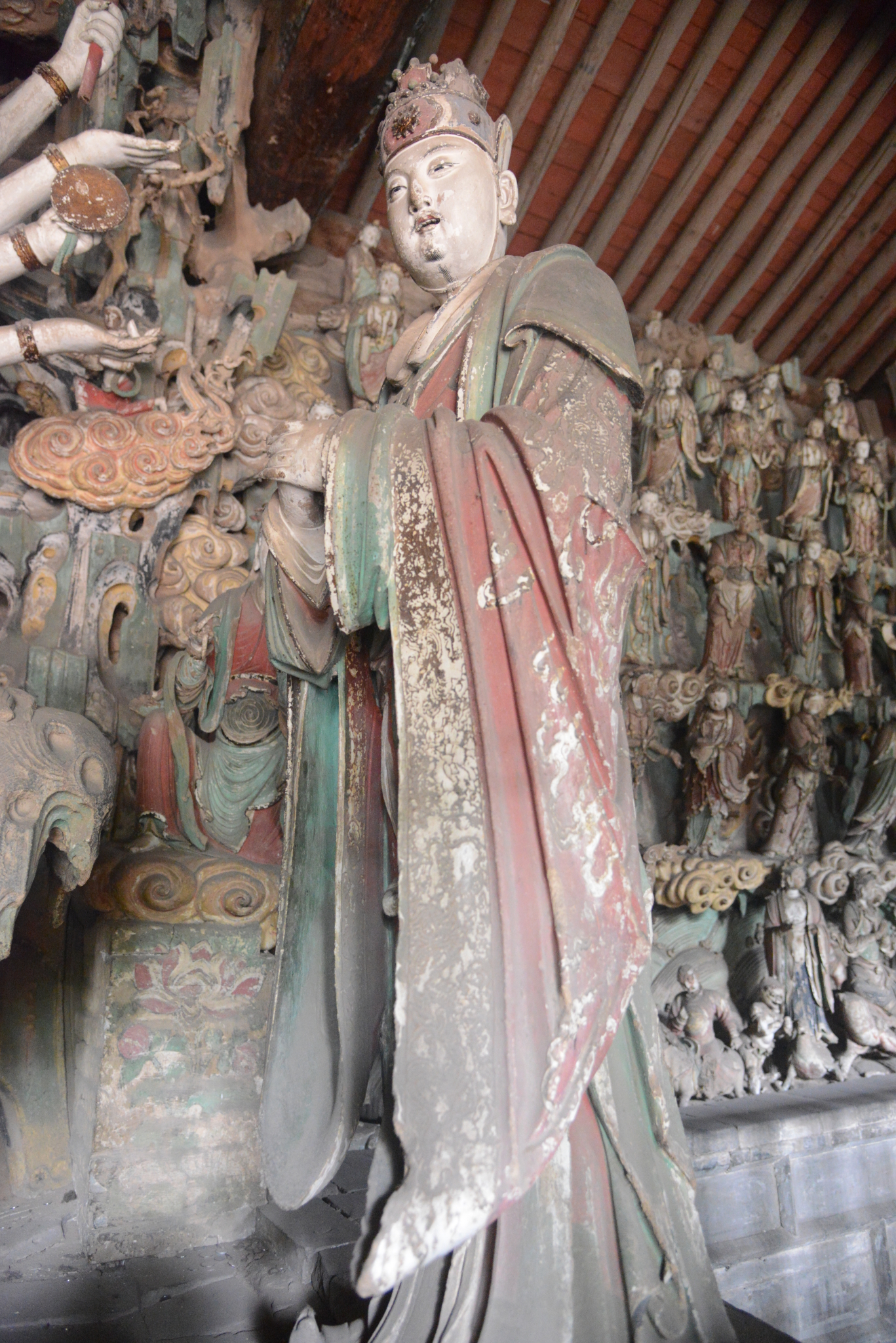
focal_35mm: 24
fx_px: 895
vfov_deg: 73.7
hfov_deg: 53.2
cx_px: 448
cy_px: 672
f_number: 4
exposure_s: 1/100
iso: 6400
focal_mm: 24
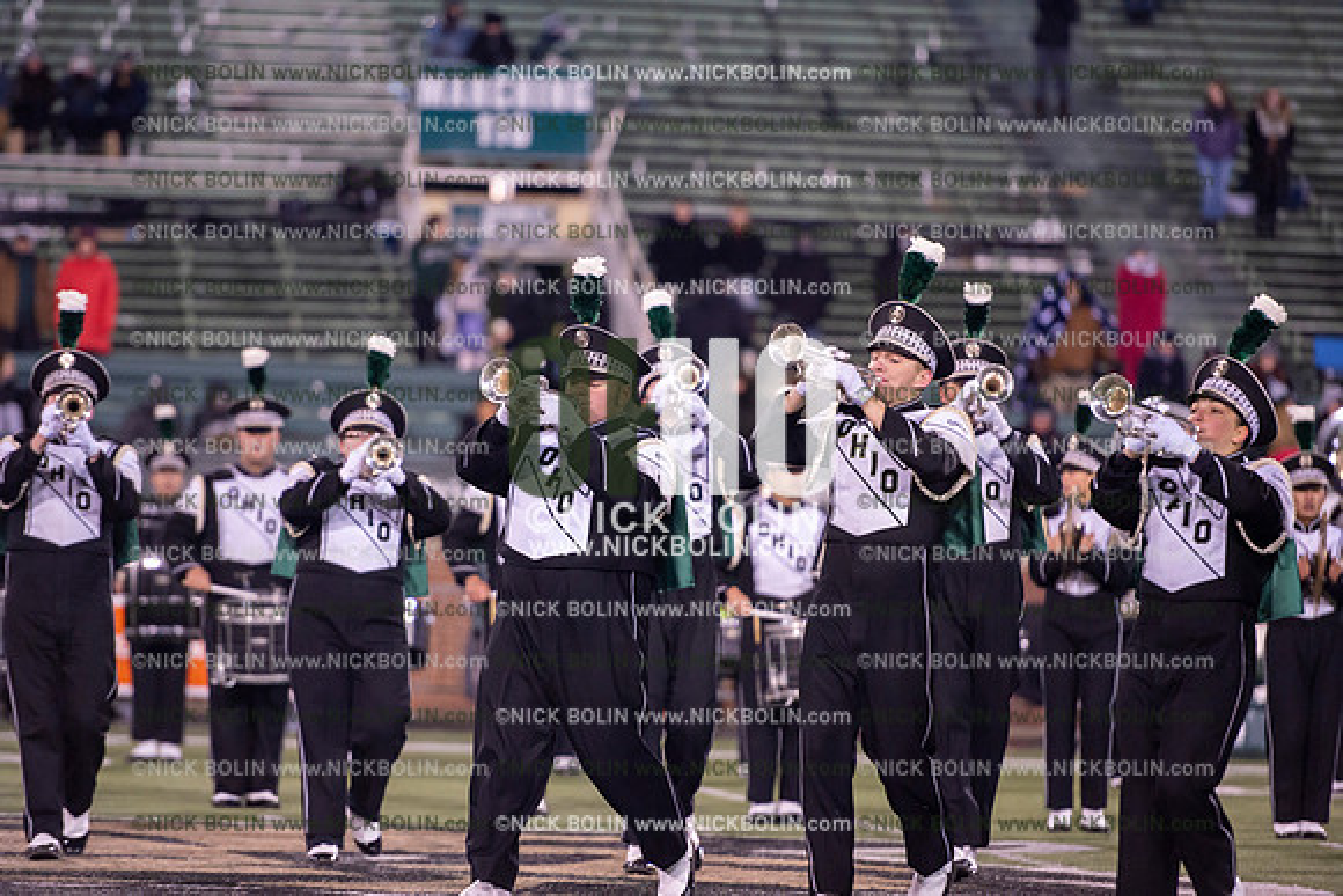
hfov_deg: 10.3
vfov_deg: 6.9
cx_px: 672
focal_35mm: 200
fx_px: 7463
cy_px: 448
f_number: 2.8
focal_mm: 200
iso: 2500
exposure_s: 1/1250
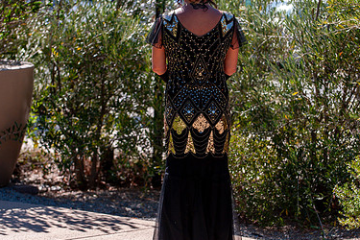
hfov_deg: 12.1
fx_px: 1700
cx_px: 188
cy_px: 113
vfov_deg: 8.1
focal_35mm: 170
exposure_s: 1/3200
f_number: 4
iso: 500
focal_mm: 110
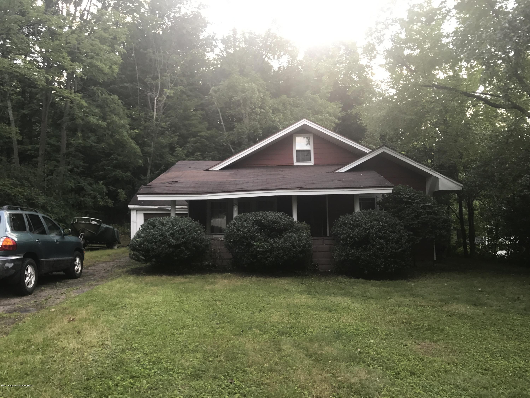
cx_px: 265
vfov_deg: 49.7
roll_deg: -0.3
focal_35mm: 28
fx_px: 429
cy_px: 199
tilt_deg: +7.3
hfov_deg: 63.4
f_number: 1.8
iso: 20
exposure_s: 1/40
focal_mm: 3.99
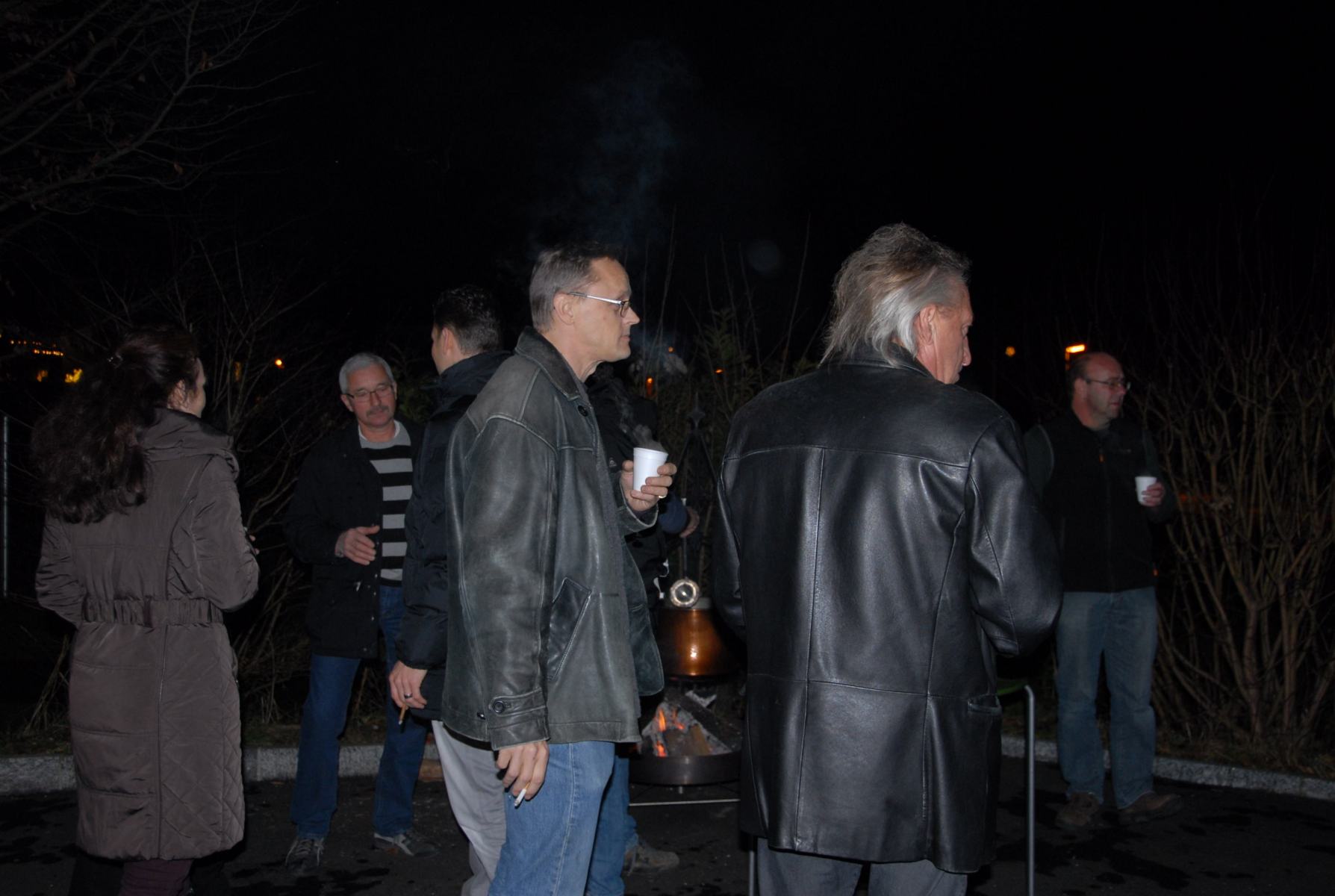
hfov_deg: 53.0
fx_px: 1338
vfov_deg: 37.0
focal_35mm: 36
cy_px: 448
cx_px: 668
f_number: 3.8
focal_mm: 24
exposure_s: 1/60
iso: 320
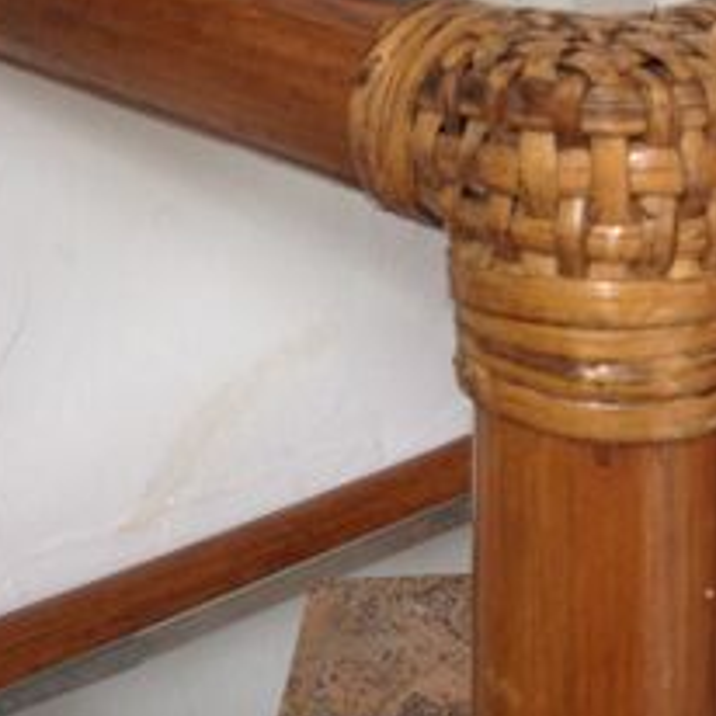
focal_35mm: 85
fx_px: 1989
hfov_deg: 20.1
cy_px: -31
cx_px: 605
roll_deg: -3.0
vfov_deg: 19.7
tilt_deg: -10.4
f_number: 2.4
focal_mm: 4.12
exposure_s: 1/20
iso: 125
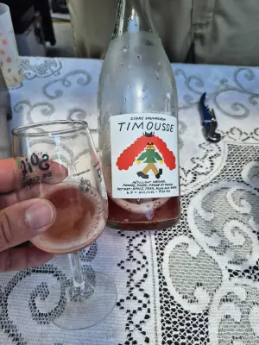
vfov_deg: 73.9
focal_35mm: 23
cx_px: 130
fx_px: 229
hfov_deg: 58.9
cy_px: 172
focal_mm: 5.4
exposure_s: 1/548
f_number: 1.8
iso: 25
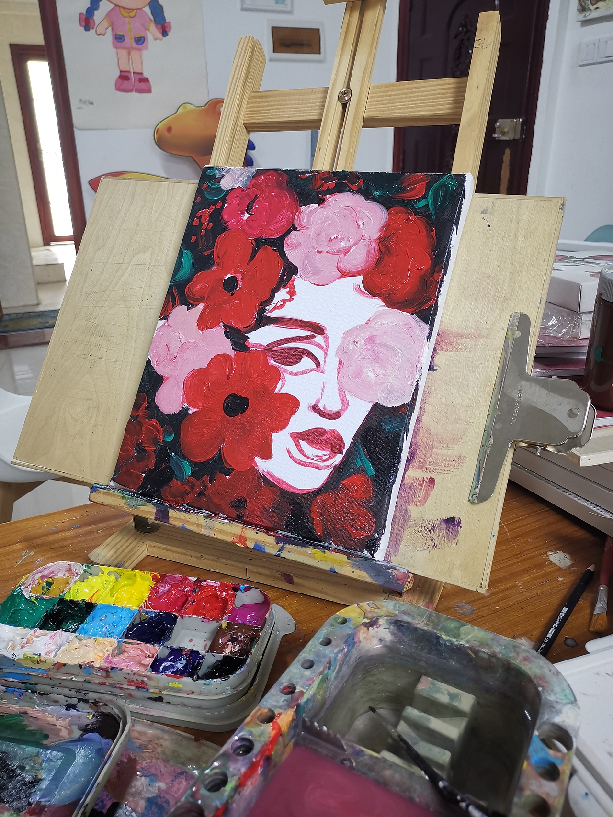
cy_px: 408
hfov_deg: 51.3
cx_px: 306
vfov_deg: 65.3
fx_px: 638
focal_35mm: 27
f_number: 1.8
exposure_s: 1/36
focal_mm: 4.75
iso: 200
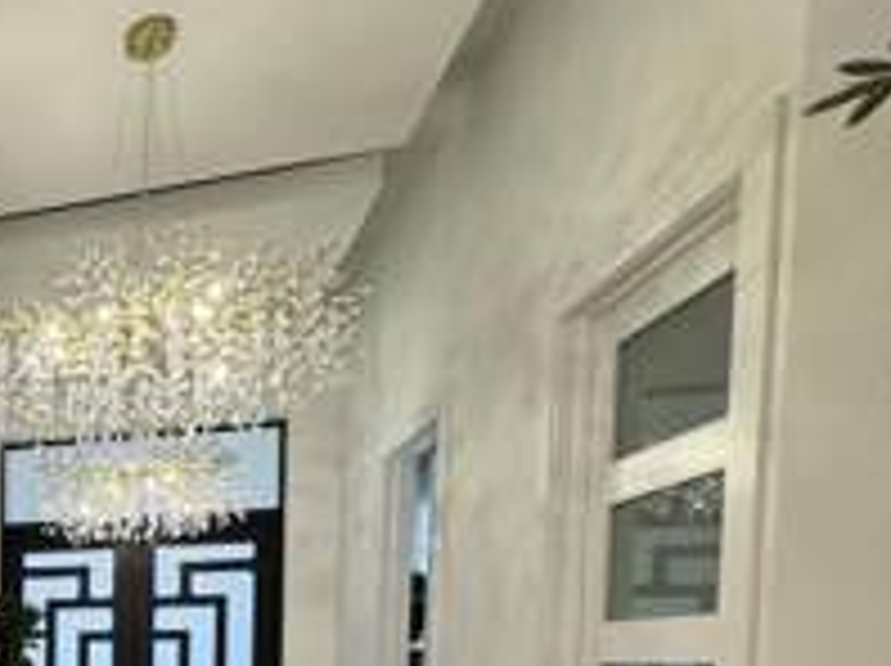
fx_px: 874
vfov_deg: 36.2
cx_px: -176
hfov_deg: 39.3
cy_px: 711
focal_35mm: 34
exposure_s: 1/120
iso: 100
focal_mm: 2.22
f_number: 2.2
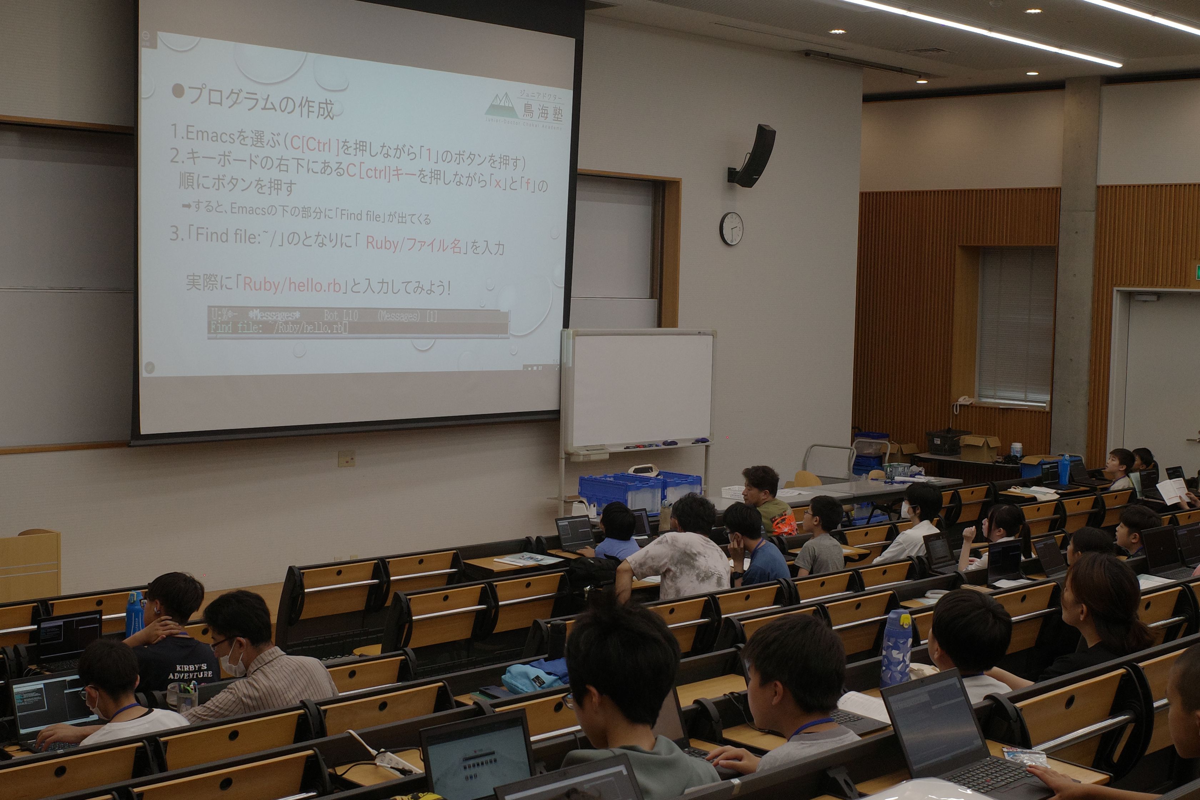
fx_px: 1667
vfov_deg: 27.0
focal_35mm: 50
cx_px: 600
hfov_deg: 39.6
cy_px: 400
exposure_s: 1/80
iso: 500
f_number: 5
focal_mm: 18.3
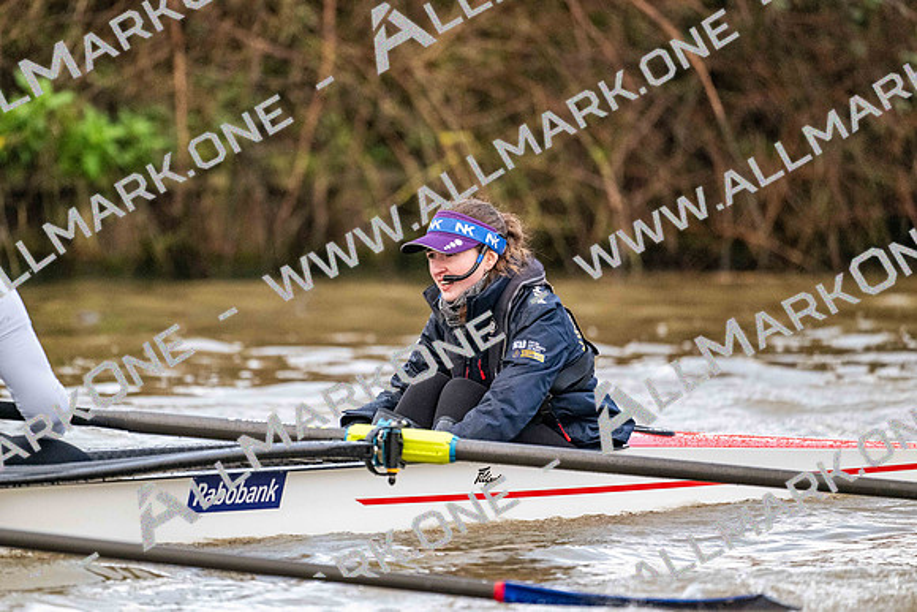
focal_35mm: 400
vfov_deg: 3.4
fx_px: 10191
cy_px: 306
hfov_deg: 5.2
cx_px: 458
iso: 6400
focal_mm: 400
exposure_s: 1/1600
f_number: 4.5
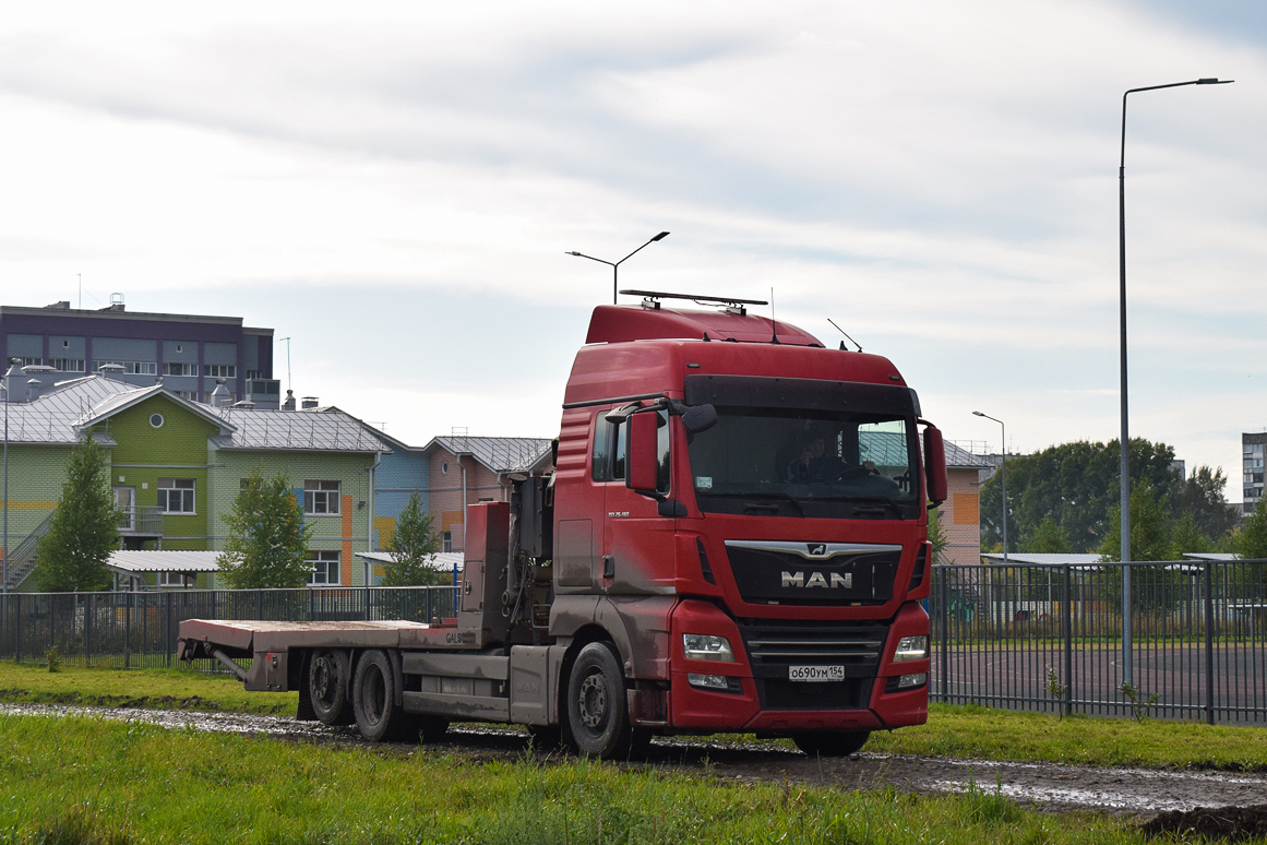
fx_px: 2182
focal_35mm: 62
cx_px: 634
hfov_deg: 32.4
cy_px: 435
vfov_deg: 21.9
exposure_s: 1/1000
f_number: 7.1
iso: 400
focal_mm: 40
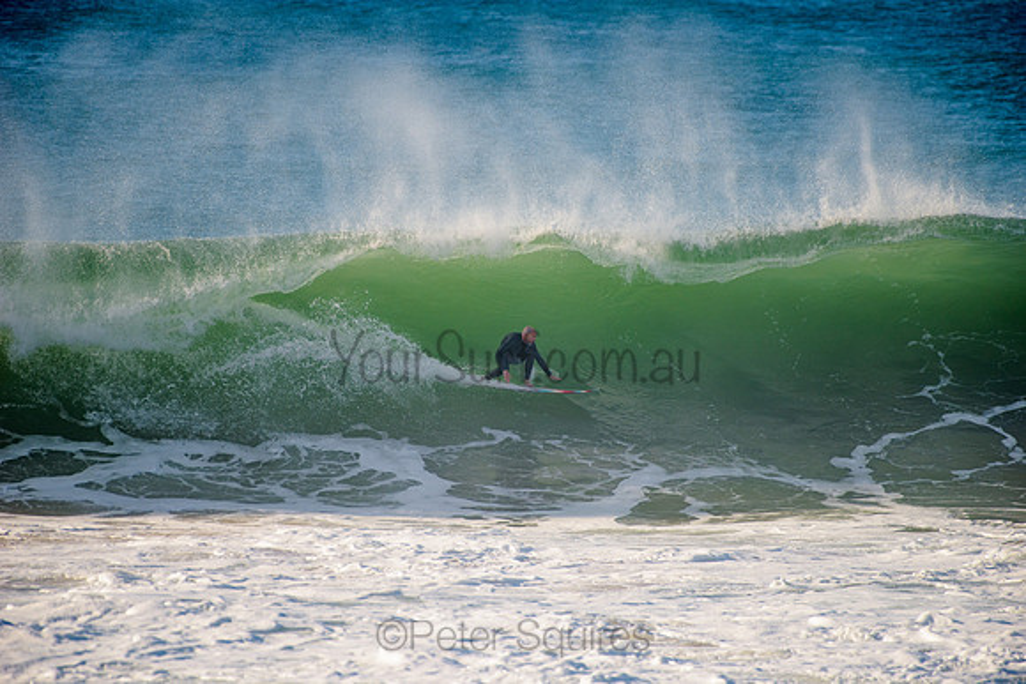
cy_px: 342
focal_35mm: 500
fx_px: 14253
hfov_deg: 4.1
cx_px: 513
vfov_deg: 2.8
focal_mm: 500
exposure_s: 1/1600
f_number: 5.6
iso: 200
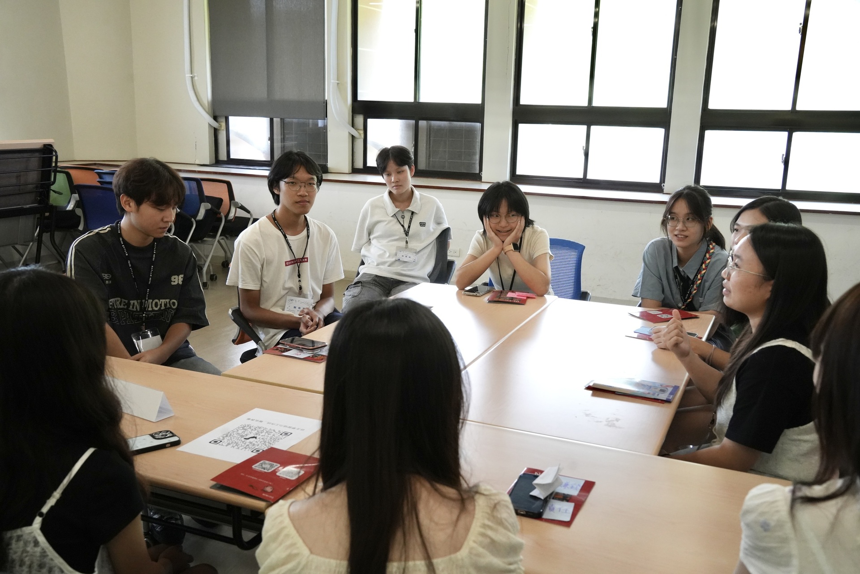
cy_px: 287
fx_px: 836
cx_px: 430
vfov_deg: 37.9
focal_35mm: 35
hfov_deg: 54.4
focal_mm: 35
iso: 5000
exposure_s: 1/250
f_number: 8
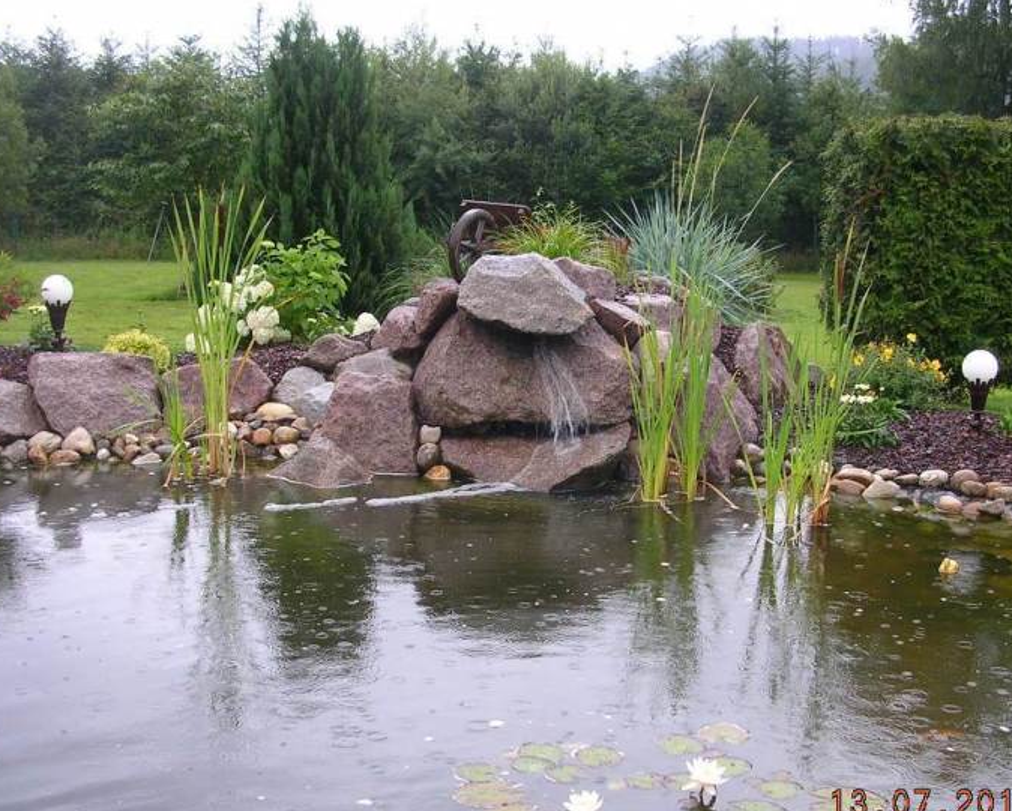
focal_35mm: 44
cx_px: 532
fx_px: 1319
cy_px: 448
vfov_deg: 34.1
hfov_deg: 42.0
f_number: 2.8
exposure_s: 1/83.1
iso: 50
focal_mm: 5.8
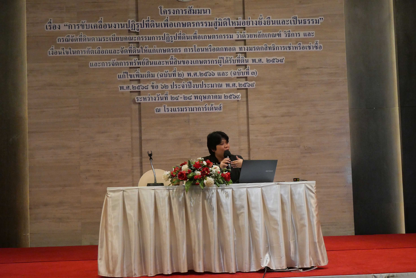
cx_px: 208
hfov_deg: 35.6
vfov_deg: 24.2
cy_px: 139
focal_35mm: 56
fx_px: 647
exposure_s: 1/125
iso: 3200
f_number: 5.6
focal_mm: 27
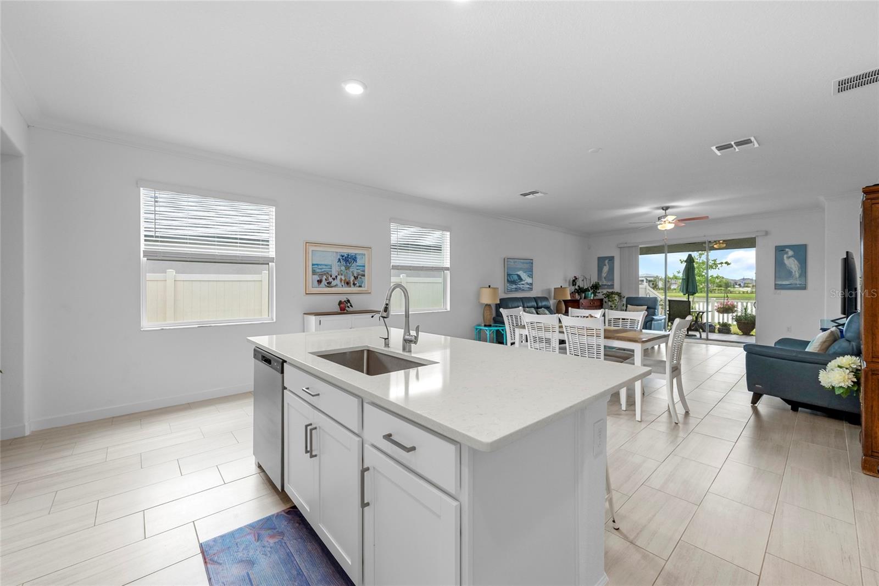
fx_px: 342
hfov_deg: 104.3
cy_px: 293
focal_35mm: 14
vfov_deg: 81.2
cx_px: 440
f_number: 8
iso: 800
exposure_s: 1/640
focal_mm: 14
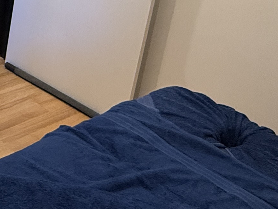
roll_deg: -7.1
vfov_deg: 20.6
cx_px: -34
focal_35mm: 65
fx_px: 522
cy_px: -65
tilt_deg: -13.2
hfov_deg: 27.1
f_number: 2.2
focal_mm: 2.22
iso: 320
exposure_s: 1/100
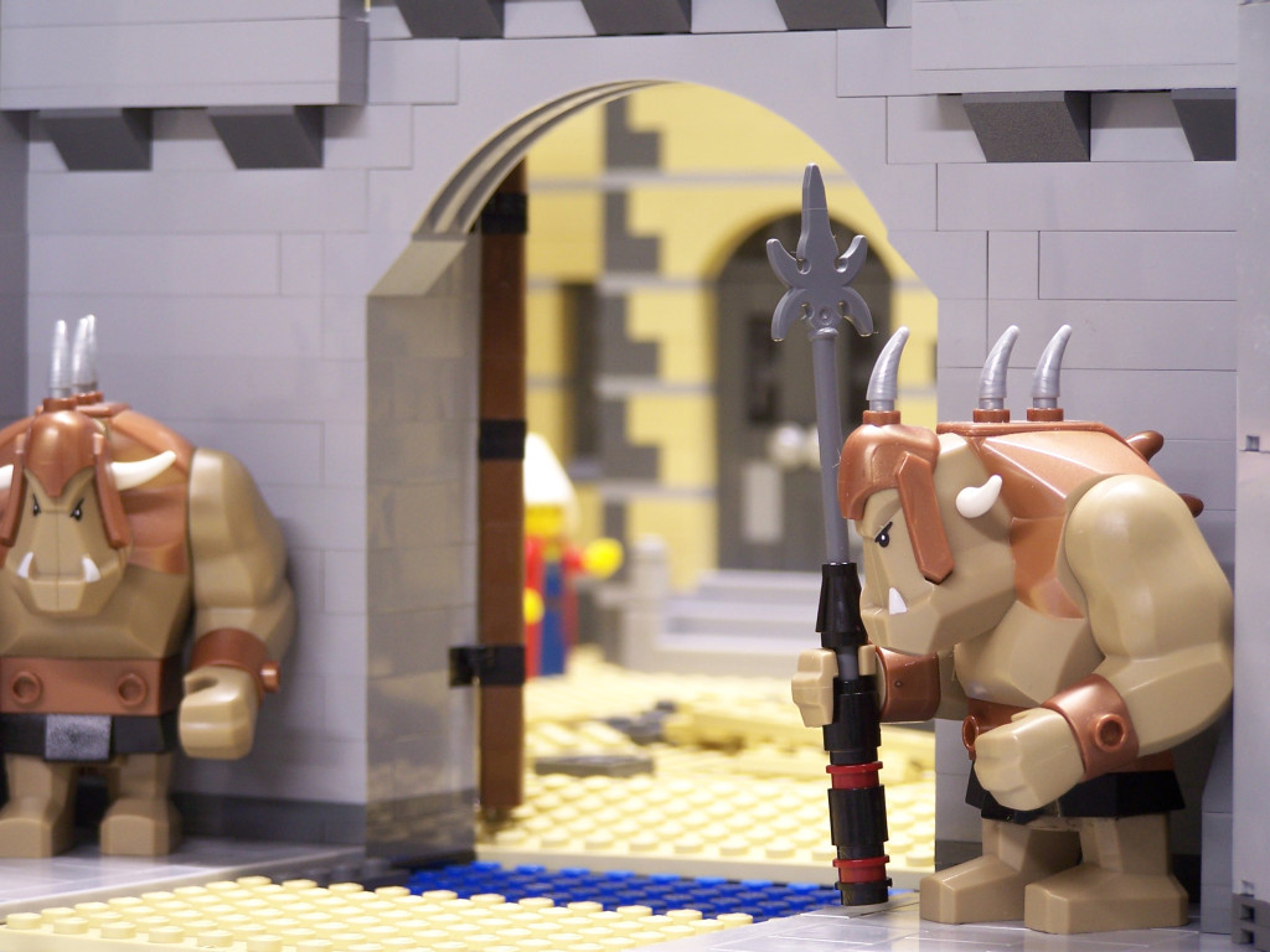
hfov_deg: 14.2
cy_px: 476
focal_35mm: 139
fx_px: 5100
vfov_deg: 10.7
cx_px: 635
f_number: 3.2
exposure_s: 1/3
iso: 80
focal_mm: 23.1
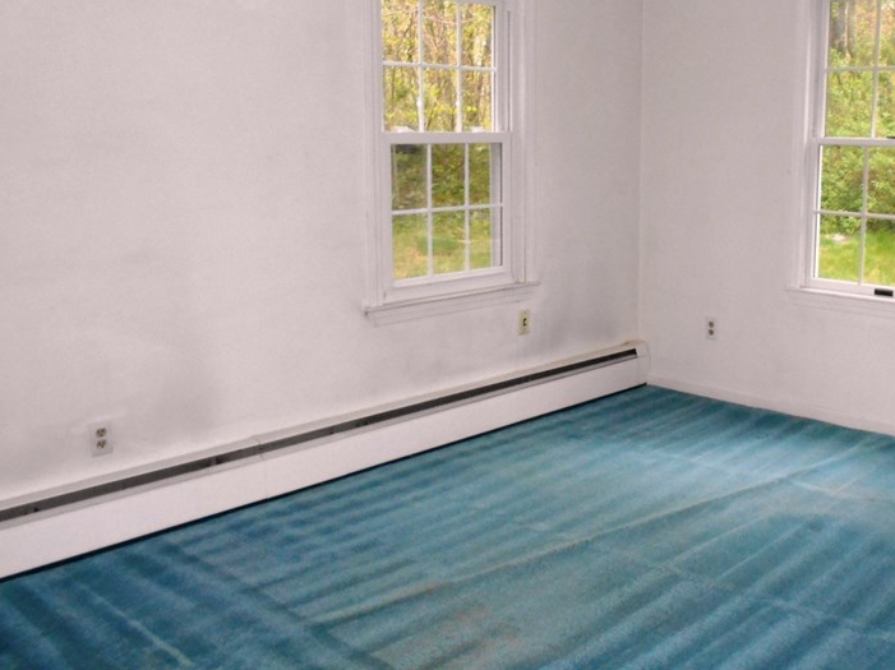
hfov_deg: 48.2
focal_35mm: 38
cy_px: 288
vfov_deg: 37.6
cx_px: 595
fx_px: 982
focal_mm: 4.6
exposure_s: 1/25
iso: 280
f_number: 3.2
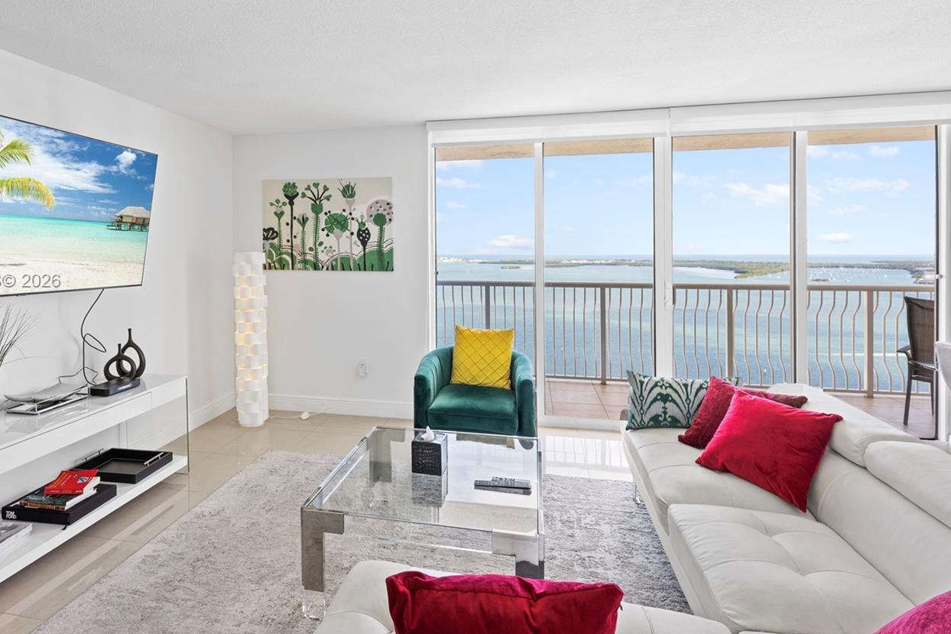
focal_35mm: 18
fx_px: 475
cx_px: 433
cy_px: 281
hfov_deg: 89.8
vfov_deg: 67.2
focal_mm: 14
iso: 64
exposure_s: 1/2.5
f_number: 8
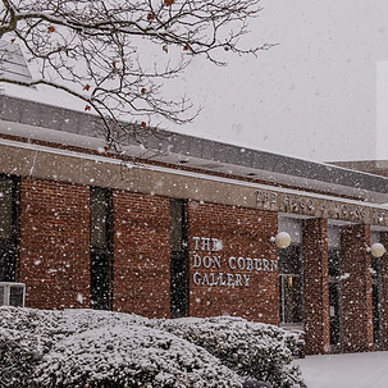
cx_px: 338
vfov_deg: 22.2
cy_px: 216
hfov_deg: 21.8
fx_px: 989
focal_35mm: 78
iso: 800
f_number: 8
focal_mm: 48
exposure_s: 1/400
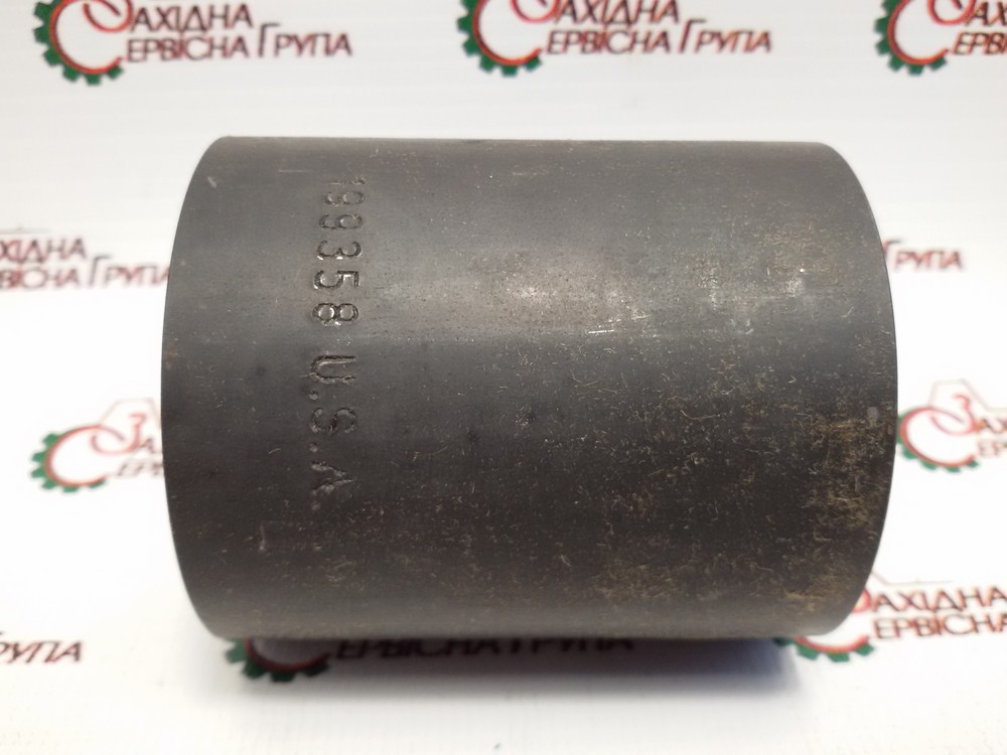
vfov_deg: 45.4
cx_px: 504
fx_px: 902
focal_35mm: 31
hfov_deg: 58.4
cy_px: 378
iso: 64
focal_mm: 2.93
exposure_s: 1/33
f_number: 2.4
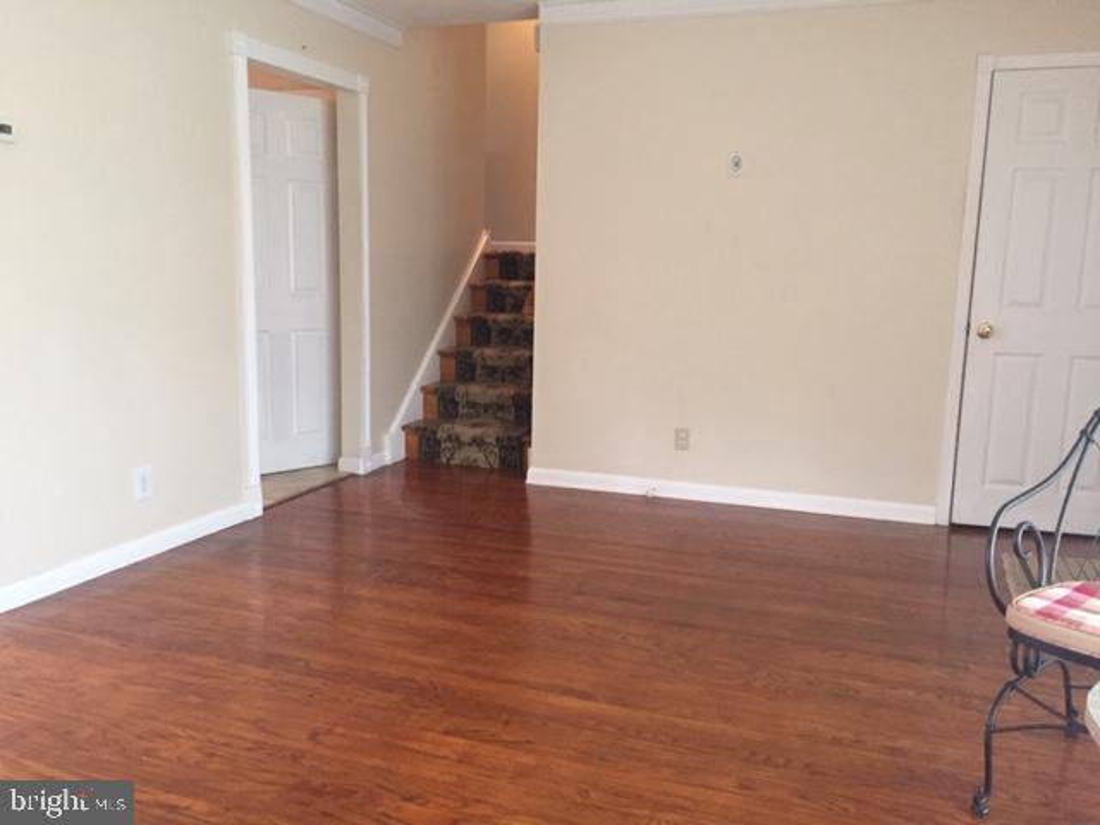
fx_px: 922
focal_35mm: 29
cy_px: 412
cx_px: 550
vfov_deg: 48.2
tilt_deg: -10.6
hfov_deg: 61.7
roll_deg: -1.3
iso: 200
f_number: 2.2
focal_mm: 4.15
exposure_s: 1/30
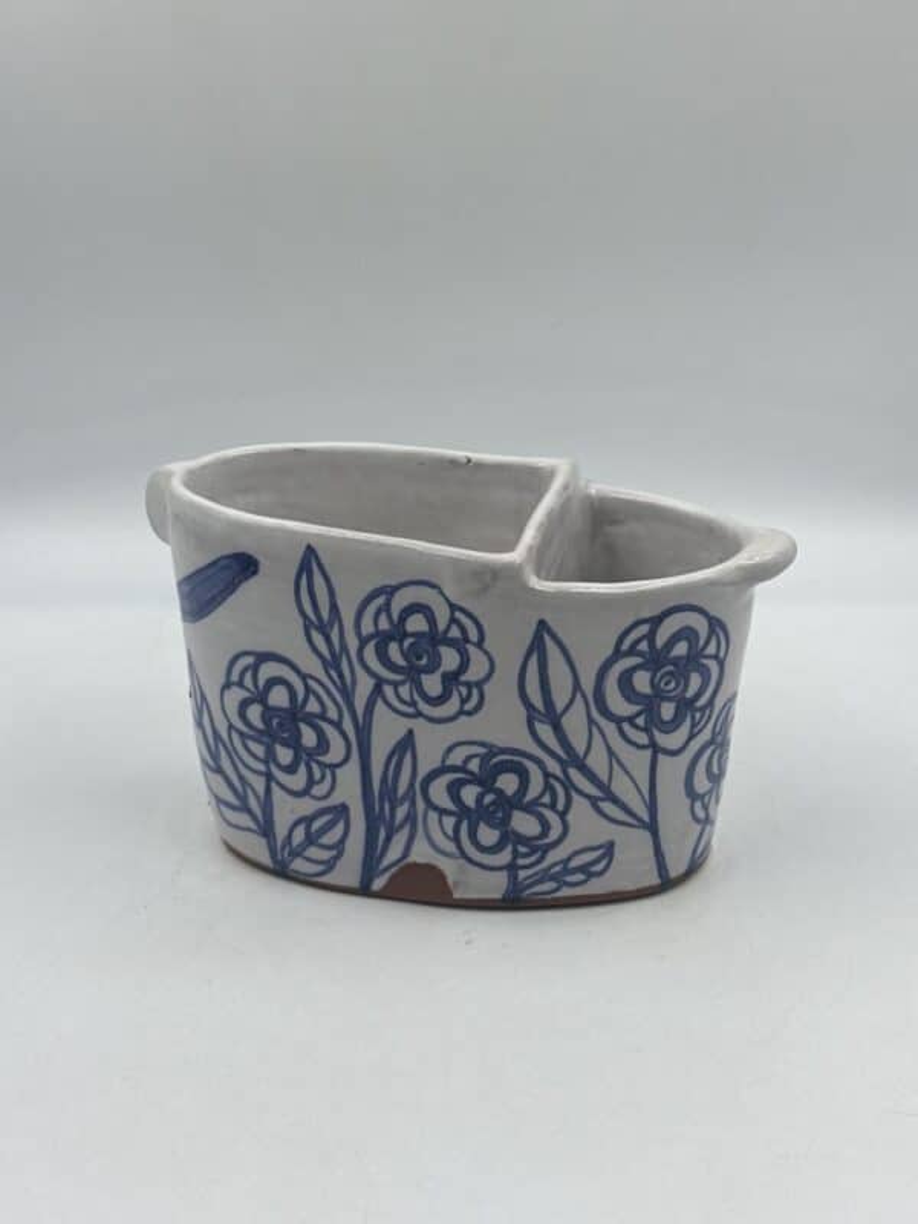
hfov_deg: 30.3
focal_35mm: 48
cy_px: 612
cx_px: 459
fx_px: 1697
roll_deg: +0.1
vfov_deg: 39.7
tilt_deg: -24.6
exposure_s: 1/478
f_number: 1.78
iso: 64
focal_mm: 6.86
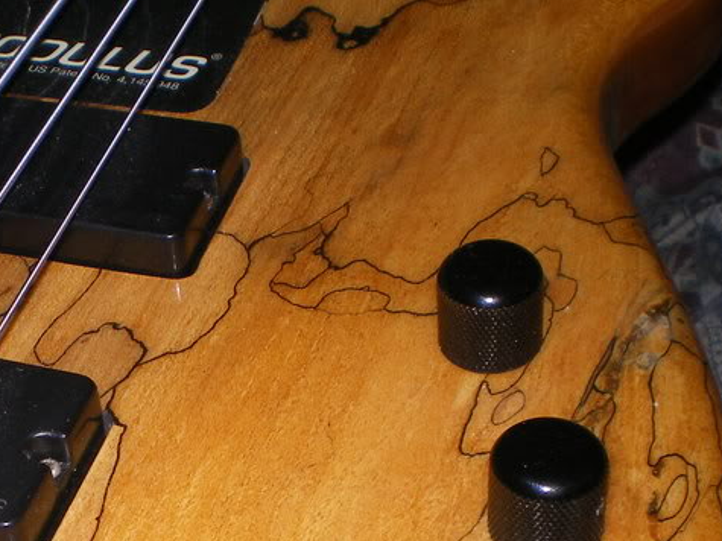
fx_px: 1710
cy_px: 474
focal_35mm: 82
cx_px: 64
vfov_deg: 17.7
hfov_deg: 23.2
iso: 64
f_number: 4.6
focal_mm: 6.3
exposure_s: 1/30
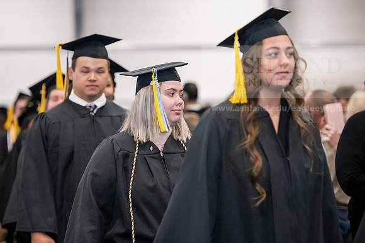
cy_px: 122
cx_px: 182
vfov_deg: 9.8
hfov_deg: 14.7
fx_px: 1420
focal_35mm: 140
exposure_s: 1/200
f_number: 3.2
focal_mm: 140
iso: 3200
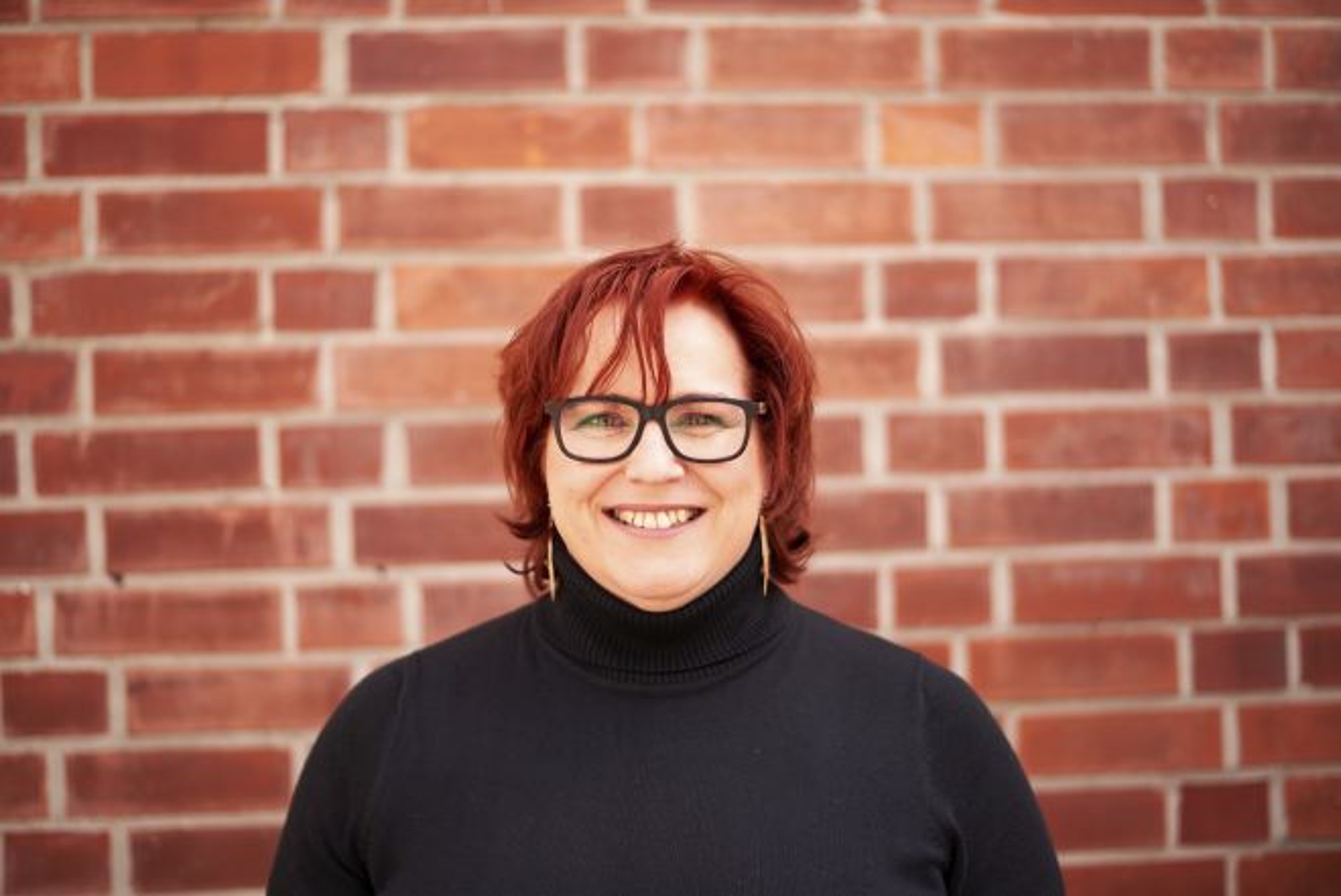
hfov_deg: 39.6
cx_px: 670
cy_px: 448
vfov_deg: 27.0
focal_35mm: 50
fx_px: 1864
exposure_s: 1/1250
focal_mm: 50
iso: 100
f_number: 1.8
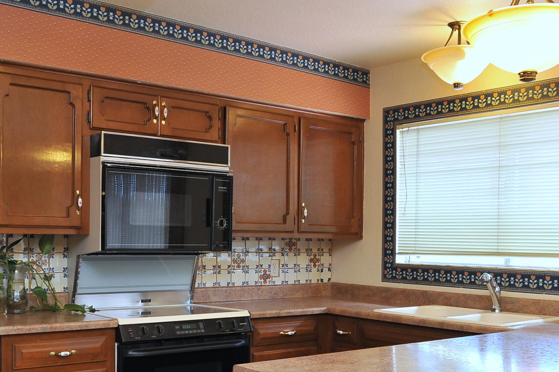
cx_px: 273
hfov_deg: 45.5
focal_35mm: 43
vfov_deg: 30.9
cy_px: 255
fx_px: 667
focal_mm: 21
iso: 640
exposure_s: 1/30
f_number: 6.3
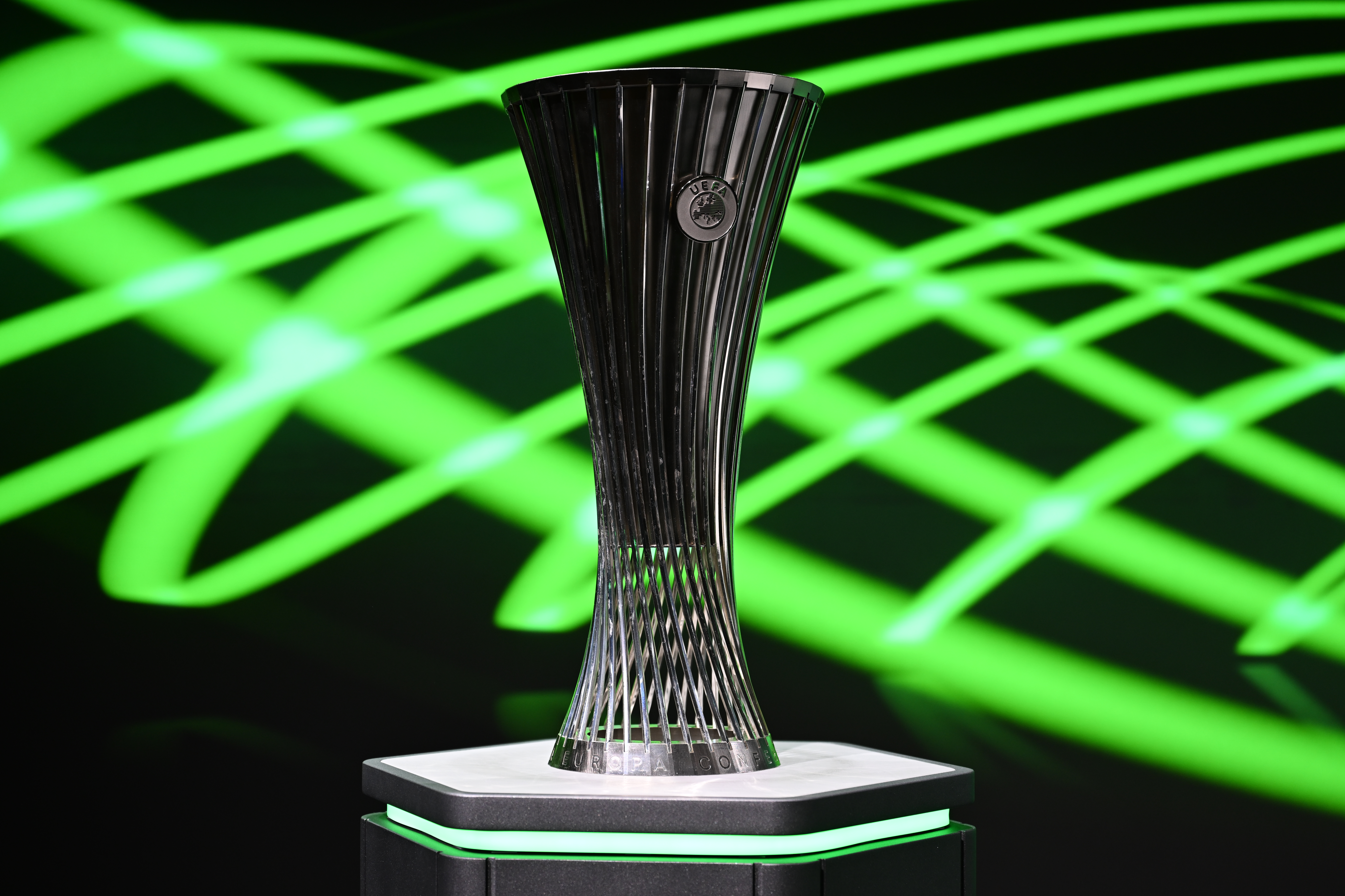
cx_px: 672
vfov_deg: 21.2
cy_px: 448
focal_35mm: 64
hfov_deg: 31.4
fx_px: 2391
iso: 500
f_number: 3.5
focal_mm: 64
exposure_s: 1/100
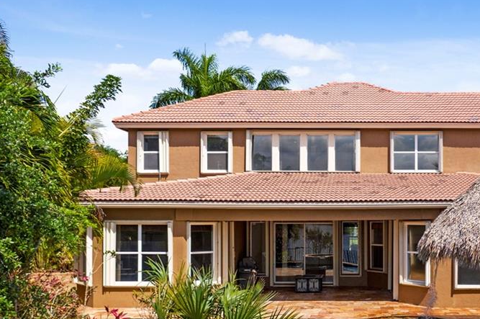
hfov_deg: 43.9
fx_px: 573
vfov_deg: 30.8
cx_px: 363
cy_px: 220
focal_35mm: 43
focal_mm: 10.26
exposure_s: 1/2500
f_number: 3.2
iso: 100
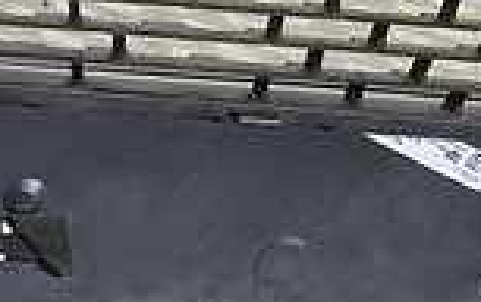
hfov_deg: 8.8
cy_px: 305
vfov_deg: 6.5
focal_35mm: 202
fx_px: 2651
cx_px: -883
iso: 25
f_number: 1.8
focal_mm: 3
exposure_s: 1/100
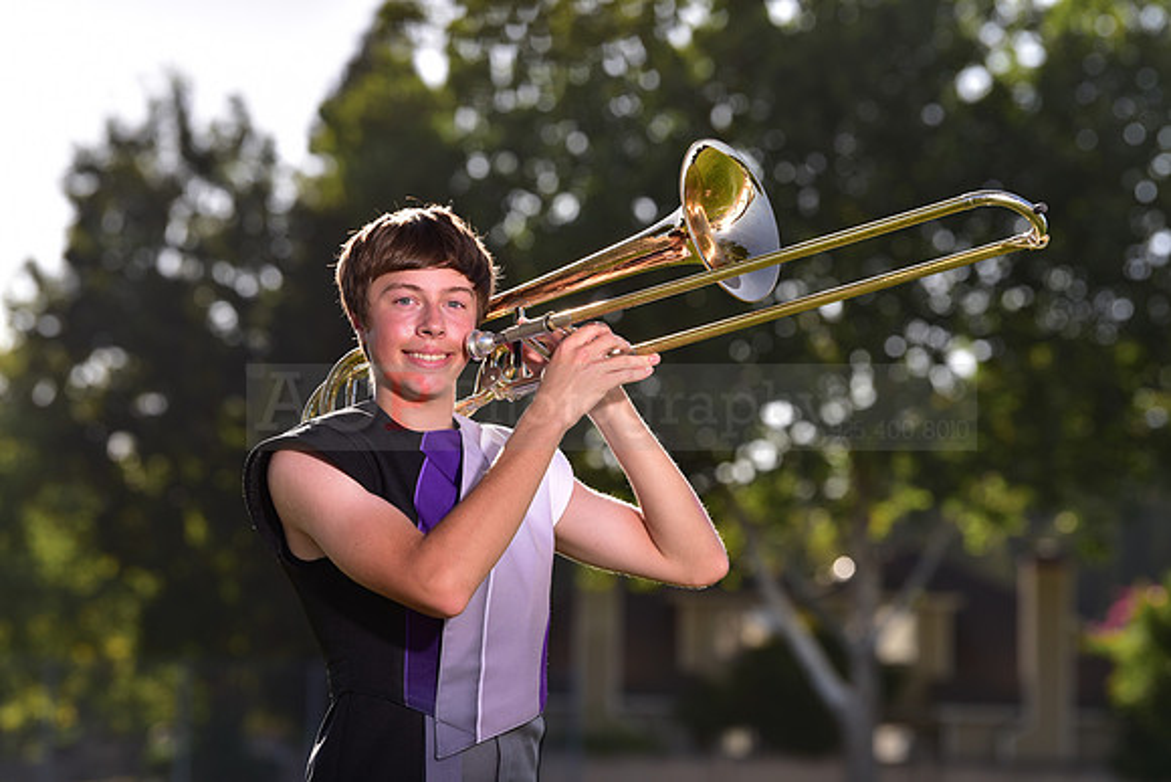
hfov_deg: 12.8
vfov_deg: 8.6
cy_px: 391
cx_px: 586
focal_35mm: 160
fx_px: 5205
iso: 80
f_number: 5.6
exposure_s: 1/250
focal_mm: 160
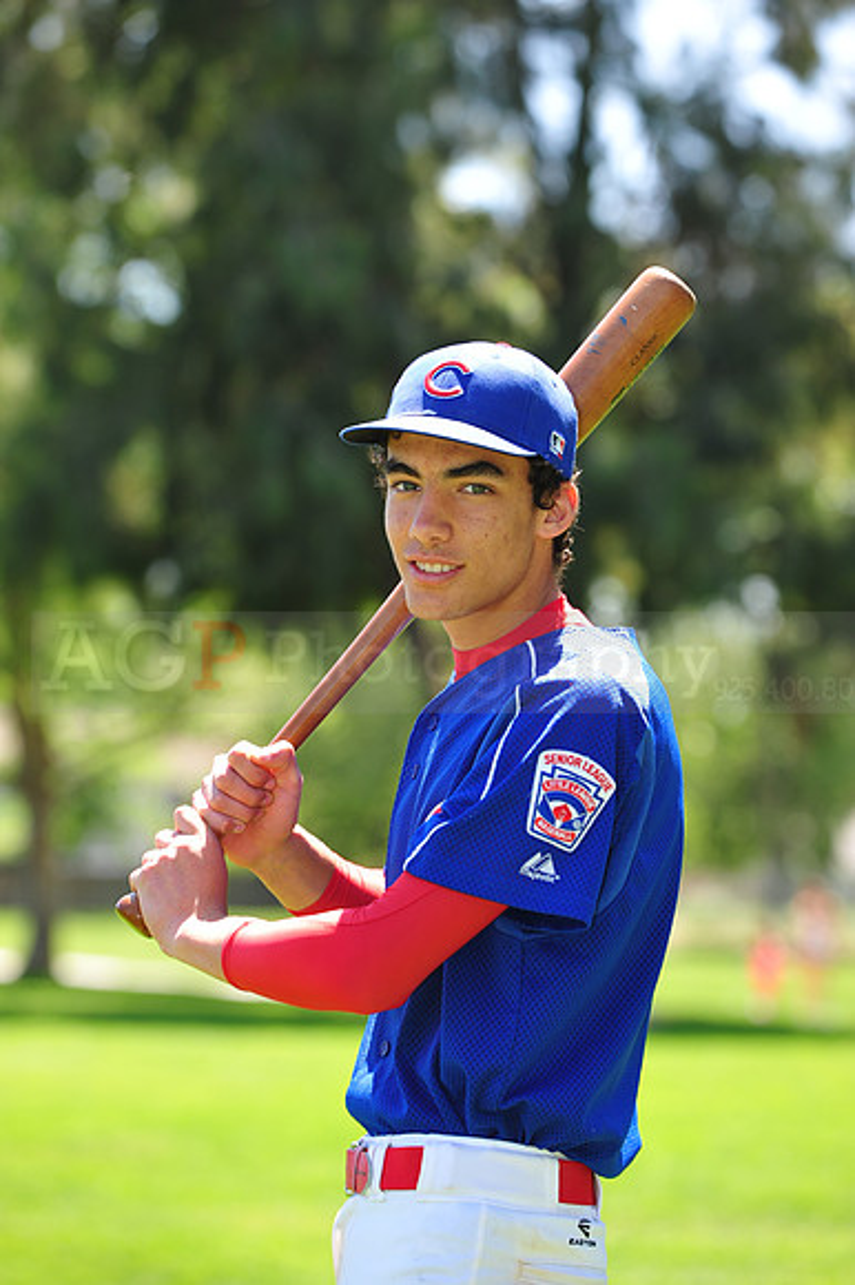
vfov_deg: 13.3
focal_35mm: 155
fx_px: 5528
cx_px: 428
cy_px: 642
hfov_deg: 8.8
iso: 200
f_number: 5.6
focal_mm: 155
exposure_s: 1/250
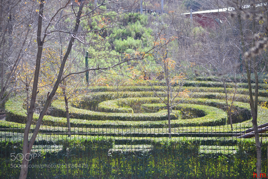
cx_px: 134
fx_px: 1094
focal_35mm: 147
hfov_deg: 14.0
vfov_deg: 9.3
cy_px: 90
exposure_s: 1/200
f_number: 4.5
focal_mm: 98
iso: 200
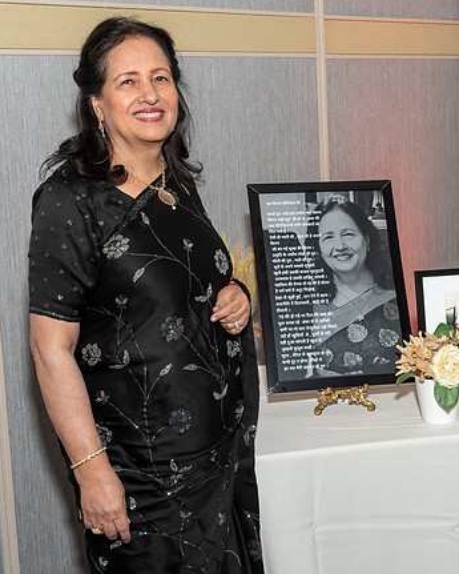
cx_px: 414
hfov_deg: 22.3
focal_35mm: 67
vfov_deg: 28.3
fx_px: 1137
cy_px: 295
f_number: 7.1
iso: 500
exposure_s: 1/250
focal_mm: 24
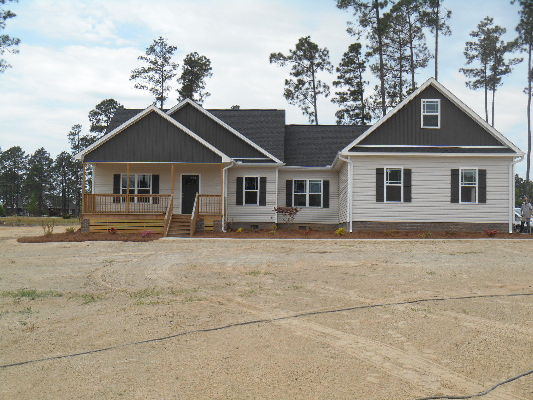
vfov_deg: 31.5
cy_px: 200
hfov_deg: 41.2
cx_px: 266
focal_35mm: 46
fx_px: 708
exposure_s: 1/640
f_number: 4
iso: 80
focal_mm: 8.3
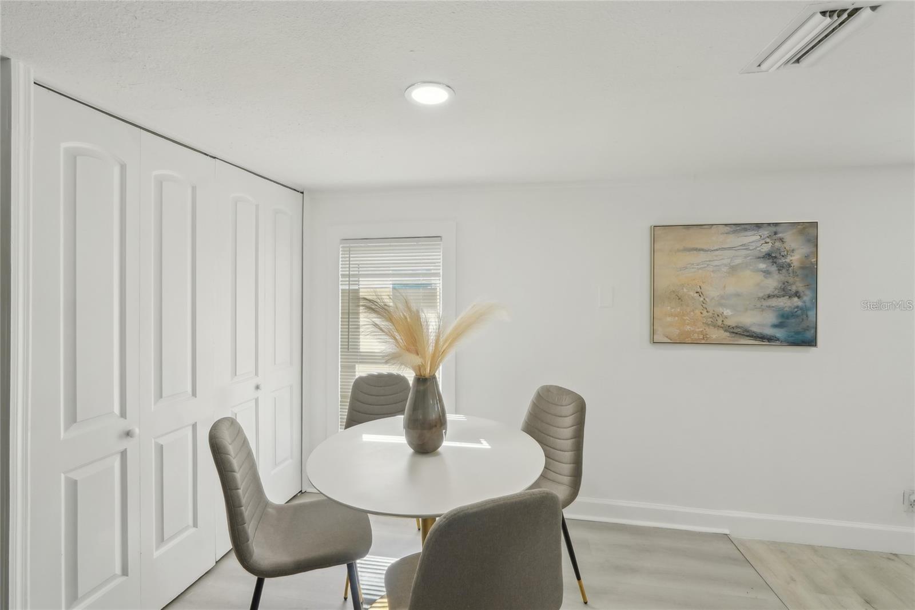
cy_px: 305
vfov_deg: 77.3
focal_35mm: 15
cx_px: 458
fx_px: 381
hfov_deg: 100.4
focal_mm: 10
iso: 400
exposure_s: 1/100
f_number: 8
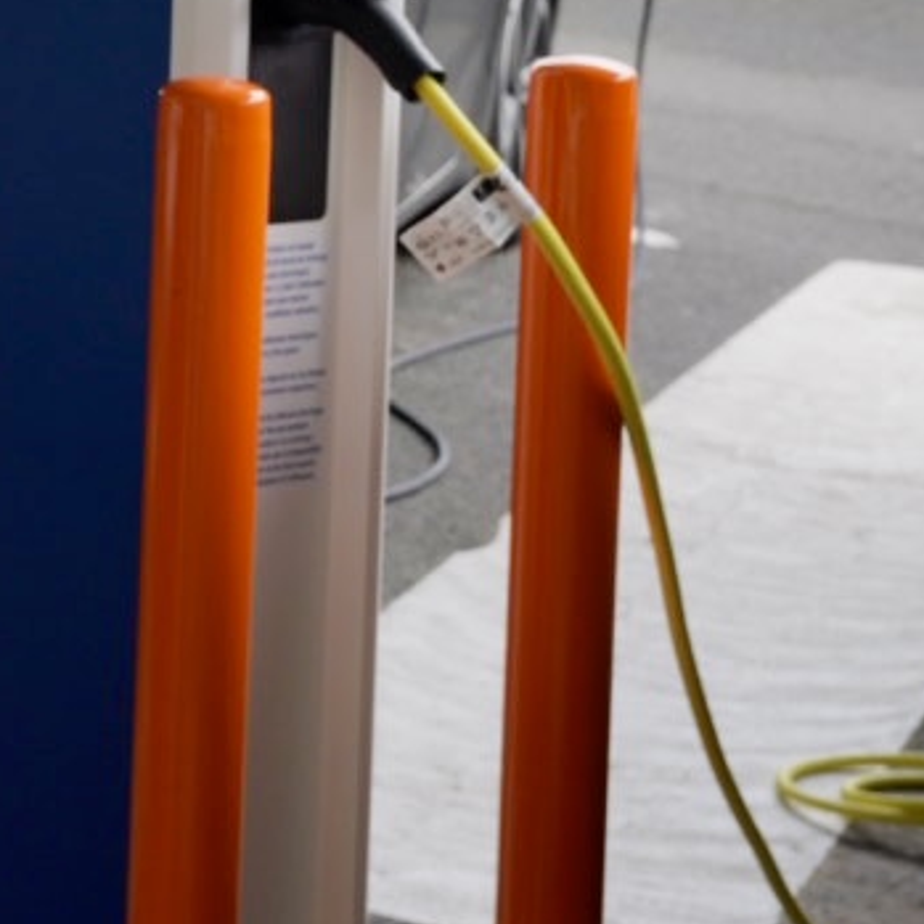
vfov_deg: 13.7
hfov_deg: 12.2
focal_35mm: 122
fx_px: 3684
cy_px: -283
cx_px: -1067
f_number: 5.6
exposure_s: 1/200
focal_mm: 31
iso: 400
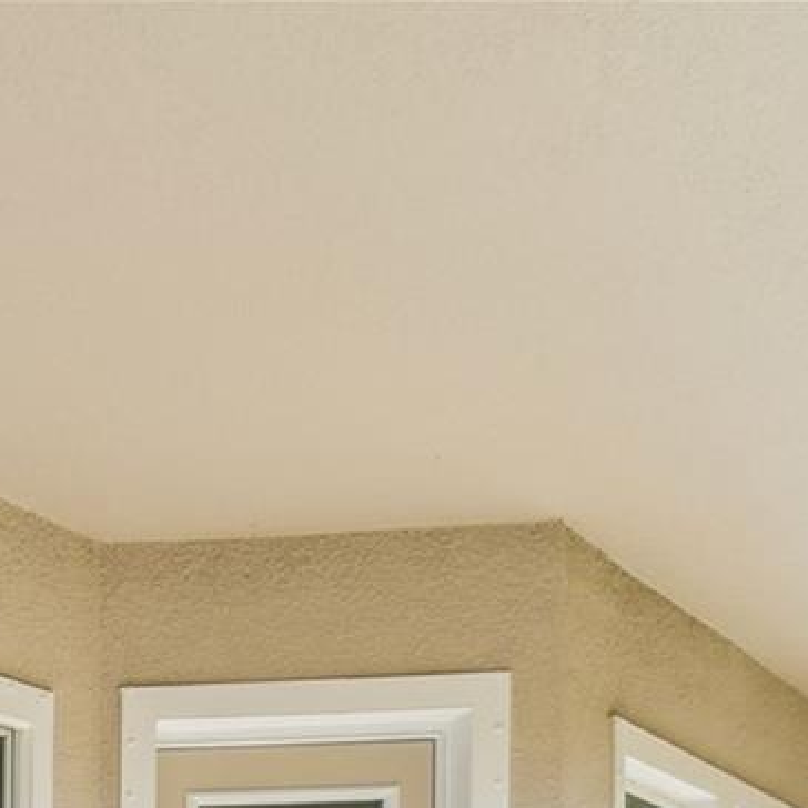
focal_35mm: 56
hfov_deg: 22.4
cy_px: 1181
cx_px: -533
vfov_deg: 24.5
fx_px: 1479
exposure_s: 1/320
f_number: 7.1
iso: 100
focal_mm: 10
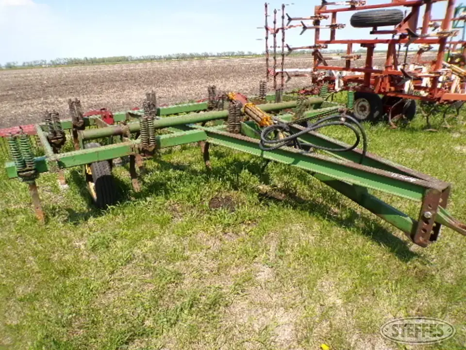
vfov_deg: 56.8
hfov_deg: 71.6
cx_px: 233
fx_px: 323
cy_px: 175
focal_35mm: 24
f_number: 4.4
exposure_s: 1/420
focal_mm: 4.3
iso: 100
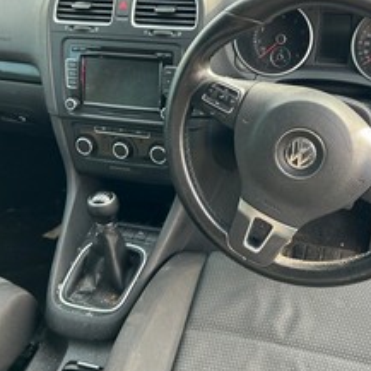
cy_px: 156
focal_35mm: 37
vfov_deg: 44.8
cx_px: 265
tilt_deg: -26.3
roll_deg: +1.7
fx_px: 449
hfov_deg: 43.9
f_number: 1.5
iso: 64
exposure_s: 1/121
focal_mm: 5.7
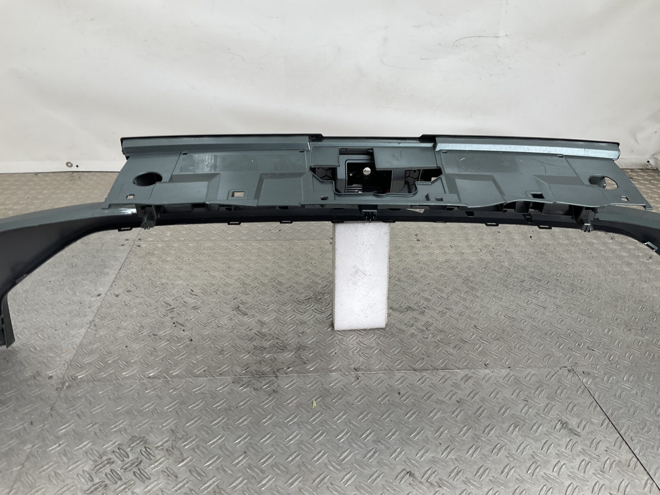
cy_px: 248
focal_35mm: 29
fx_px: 553
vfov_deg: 48.2
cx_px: 330
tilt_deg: -24.3
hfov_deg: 61.7
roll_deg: +0.0
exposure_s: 1/132
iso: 16
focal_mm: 3
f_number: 1.8
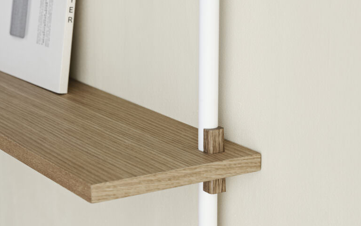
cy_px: 140
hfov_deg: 18.6
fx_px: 1102
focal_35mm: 112
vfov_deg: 11.7
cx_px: 180
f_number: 11
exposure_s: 1
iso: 400
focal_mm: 100
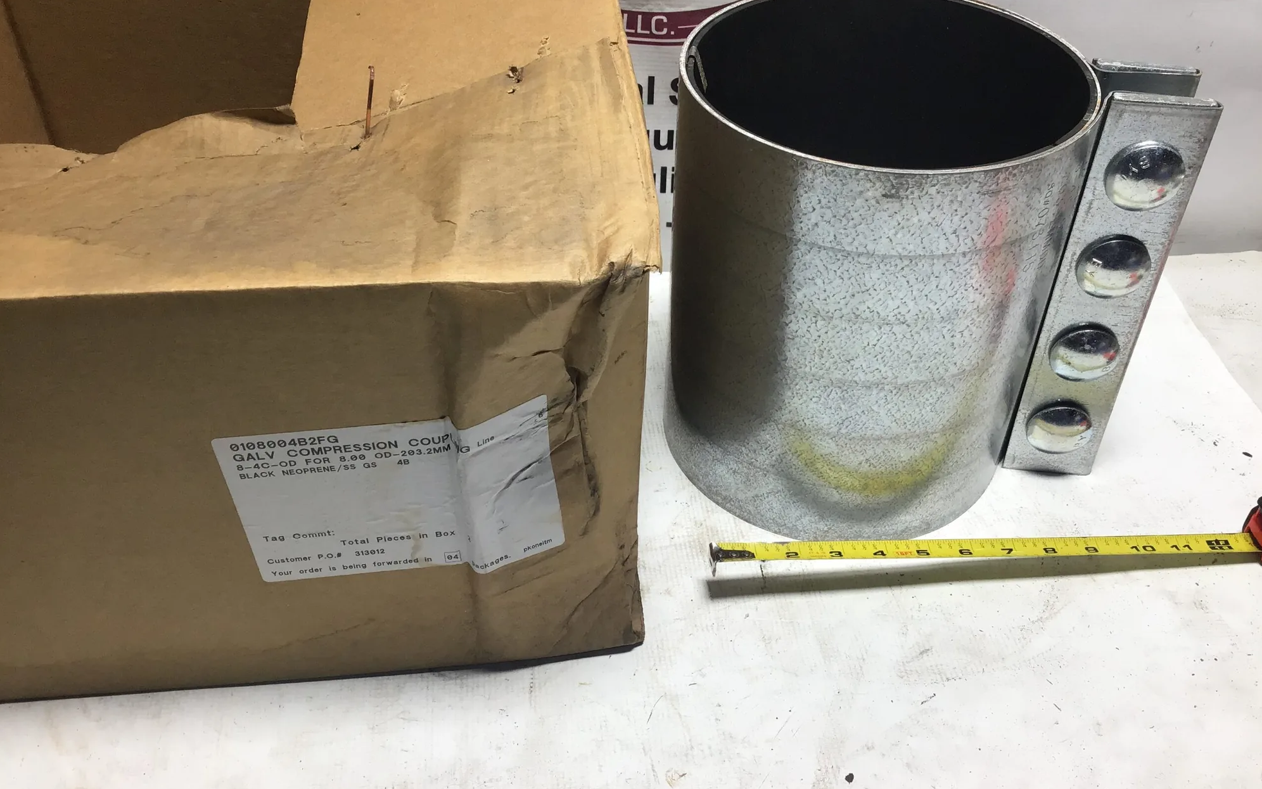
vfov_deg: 38.3
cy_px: 386
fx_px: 1135
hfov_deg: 58.1
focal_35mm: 33
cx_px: 630
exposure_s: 1/120
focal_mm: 3.3
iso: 32
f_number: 2.4
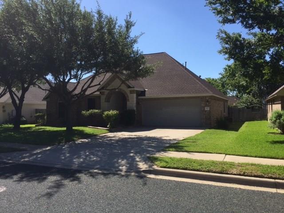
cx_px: 142
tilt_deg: +2.9
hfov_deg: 61.7
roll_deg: +0.0
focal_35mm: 29
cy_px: 106
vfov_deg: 48.2
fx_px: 238
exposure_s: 1/1582
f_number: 2.2
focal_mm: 4.15
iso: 32
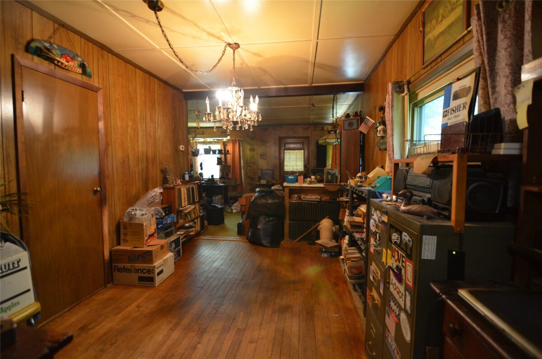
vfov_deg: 71.8
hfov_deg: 95.1
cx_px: 271
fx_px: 248
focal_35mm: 16
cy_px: 180
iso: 1000
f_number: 2.8
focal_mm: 11
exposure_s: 1/30
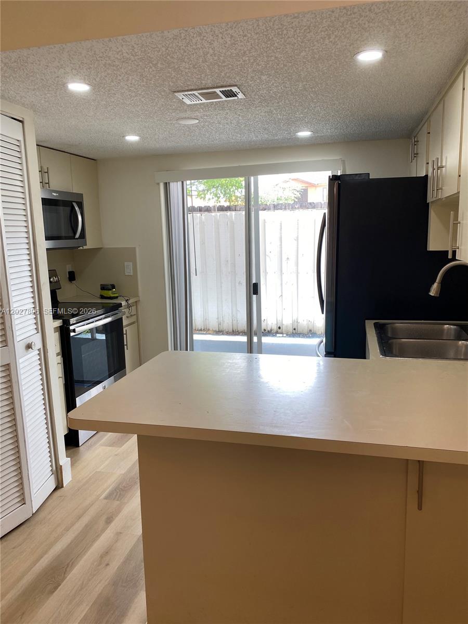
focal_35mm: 26
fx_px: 469
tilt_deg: -8.9
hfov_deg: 53.1
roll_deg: +0.6
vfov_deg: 67.3
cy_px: 312
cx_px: 234
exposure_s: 1/120
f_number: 1.8
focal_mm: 4.25
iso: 40
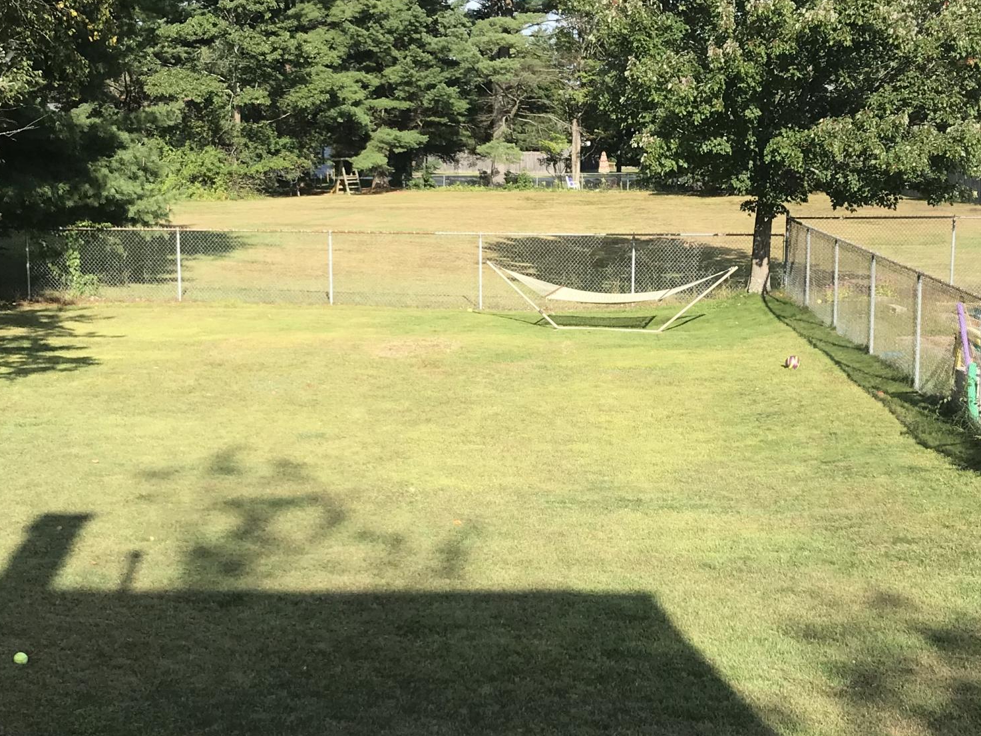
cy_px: 384
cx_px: 532
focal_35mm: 57
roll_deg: +0.7
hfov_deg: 33.8
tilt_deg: -8.2
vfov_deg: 25.6
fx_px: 1615
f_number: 1.8
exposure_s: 1/1389
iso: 20
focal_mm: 3.99
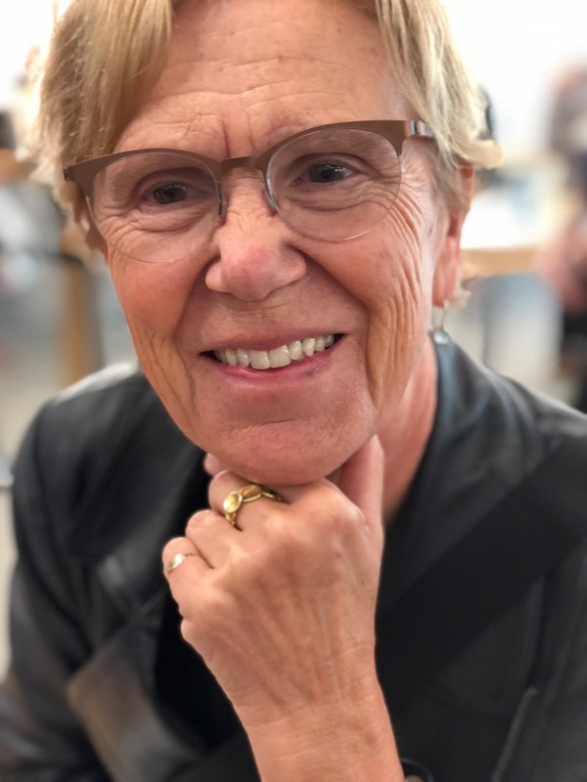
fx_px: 1289
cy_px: 391
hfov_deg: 25.7
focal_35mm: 57
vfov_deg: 33.8
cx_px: 294
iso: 250
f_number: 2.8
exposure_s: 1/50
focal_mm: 6.6
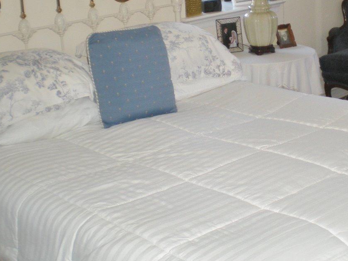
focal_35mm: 65
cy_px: 77
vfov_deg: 22.4
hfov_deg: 29.4
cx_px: 259
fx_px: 653
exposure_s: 1/30
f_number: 3.1
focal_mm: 6.3
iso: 125
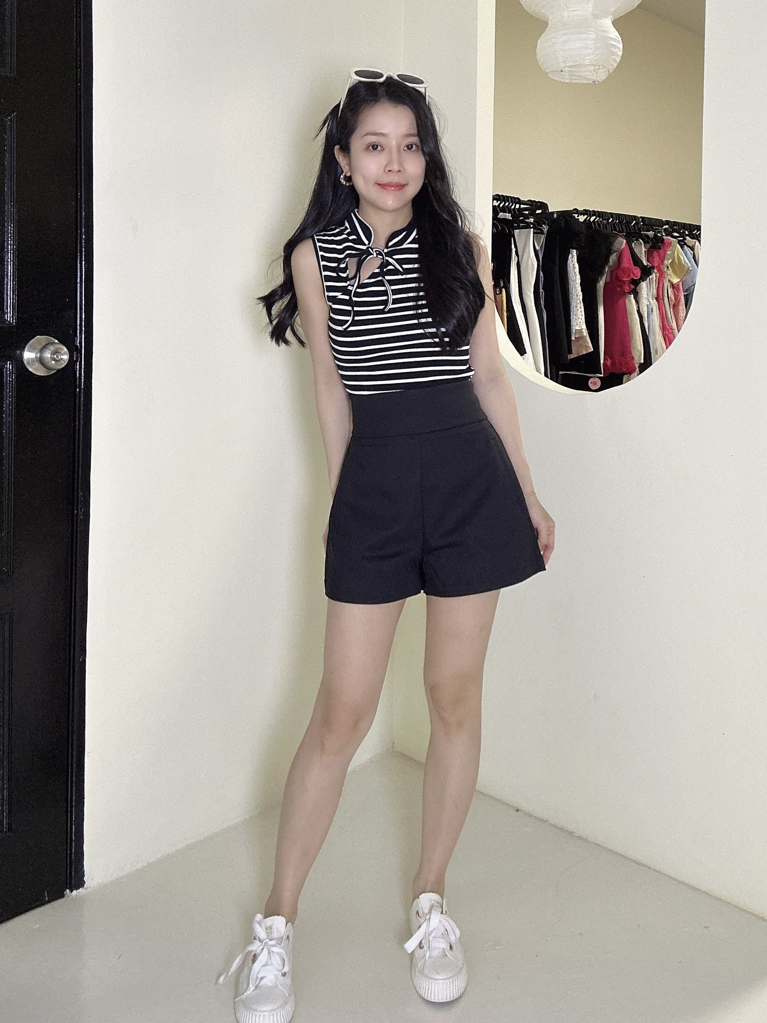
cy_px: 512
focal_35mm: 23
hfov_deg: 58.9
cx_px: 384
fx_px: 679
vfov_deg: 73.9
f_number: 1.9
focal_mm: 2.69
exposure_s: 1/50
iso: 125
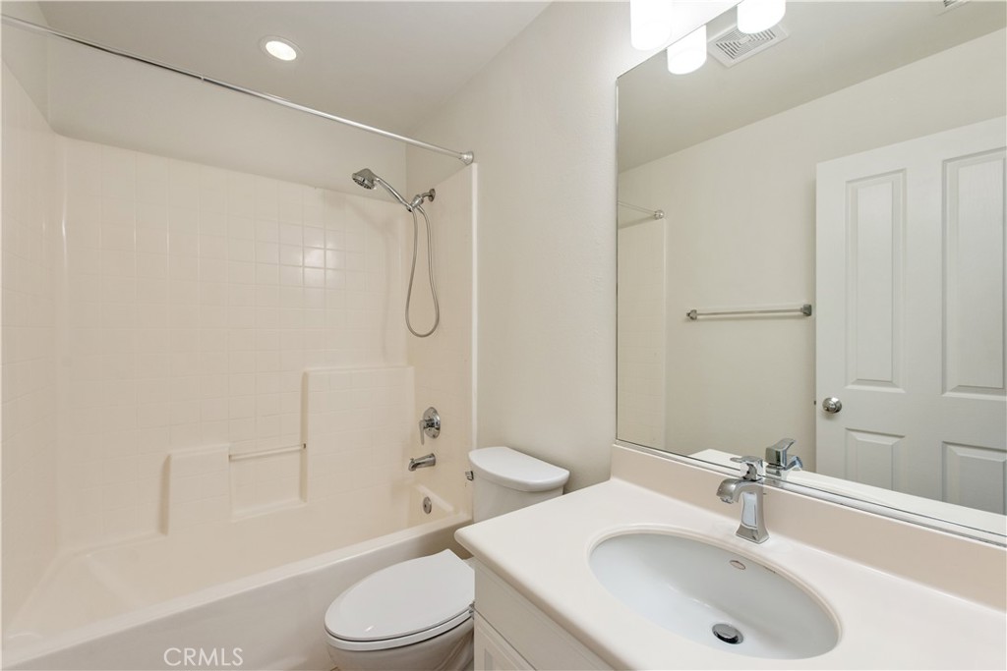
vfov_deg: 77.3
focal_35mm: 15
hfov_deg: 100.4
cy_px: 336
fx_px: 420
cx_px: 504
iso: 400
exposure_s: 1/125
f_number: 5.6
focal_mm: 15
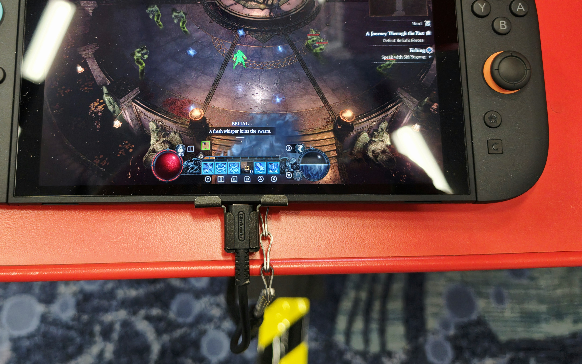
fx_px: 508
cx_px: 237
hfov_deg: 59.2
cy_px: 90
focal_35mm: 32
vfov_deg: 38.4
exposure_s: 1/100
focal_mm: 6.5
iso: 640
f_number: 1.4
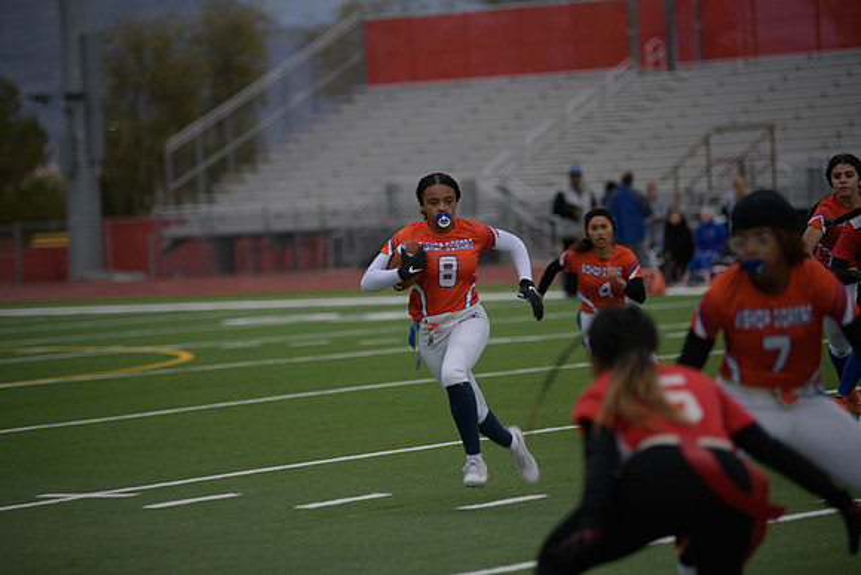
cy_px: 288
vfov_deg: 7.9
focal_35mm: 175
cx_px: 430
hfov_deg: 11.7
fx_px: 4186
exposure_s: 1/200
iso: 125
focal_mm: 175
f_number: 2.8
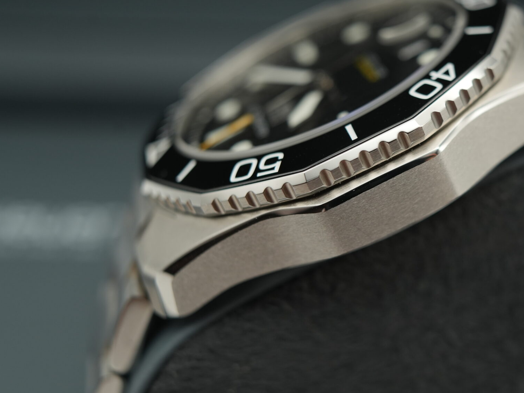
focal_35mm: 57
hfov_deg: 33.0
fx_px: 863
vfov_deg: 25.7
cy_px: 177
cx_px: 406
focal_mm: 35
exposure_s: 1/250
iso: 400
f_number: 5
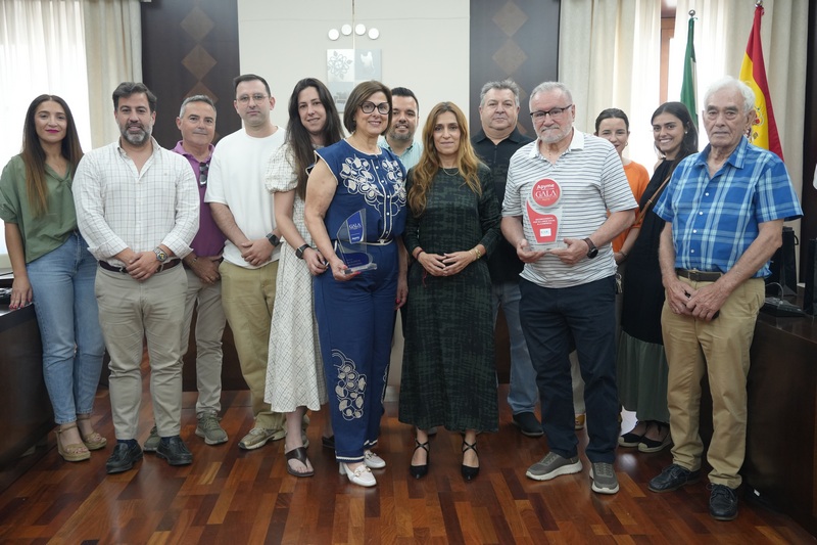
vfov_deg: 34.2
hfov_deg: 49.6
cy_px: 272
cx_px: 408
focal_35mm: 39
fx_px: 885
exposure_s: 1/160
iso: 2000
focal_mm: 39
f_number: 4
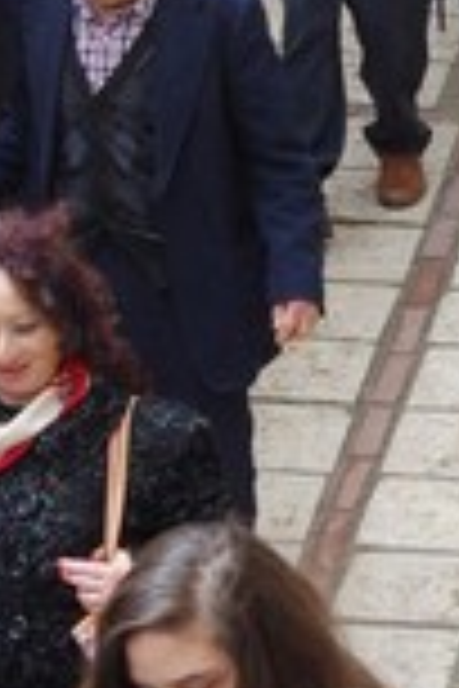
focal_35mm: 269
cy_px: 211
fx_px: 5144
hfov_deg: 5.1
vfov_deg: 7.7
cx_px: 392
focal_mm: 37
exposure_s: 1/250
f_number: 10
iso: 1000
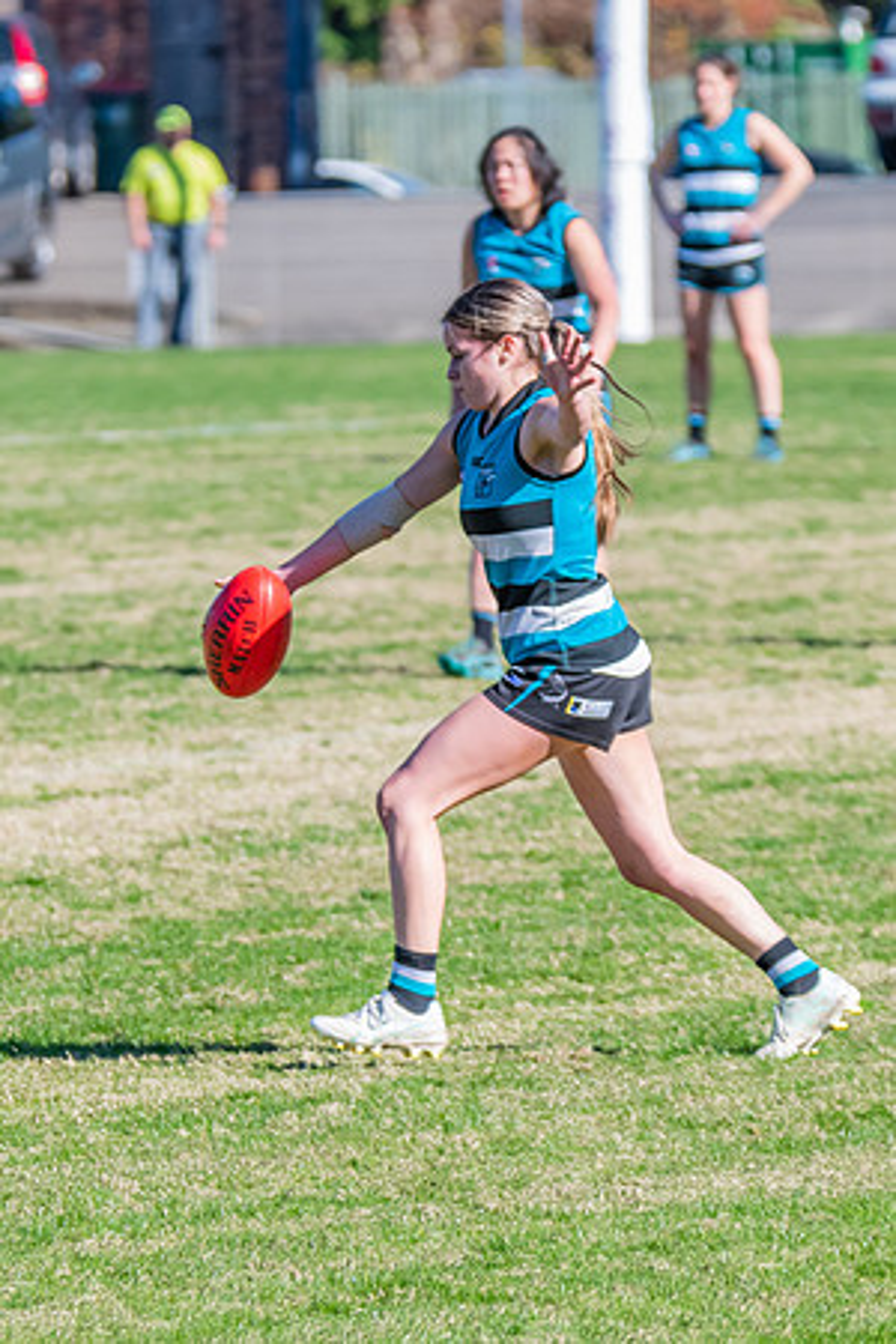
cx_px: 202
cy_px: 612
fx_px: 19426
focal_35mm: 520
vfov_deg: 4.0
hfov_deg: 2.6
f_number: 8
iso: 800
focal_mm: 260
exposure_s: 1/1600
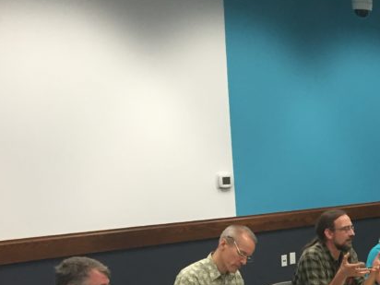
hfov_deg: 24.3
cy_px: 348
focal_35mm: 72
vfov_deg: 19.2
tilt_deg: -16.6
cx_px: 469
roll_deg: -1.8
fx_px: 790
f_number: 2.2
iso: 125
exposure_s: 1/30
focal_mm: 4.15
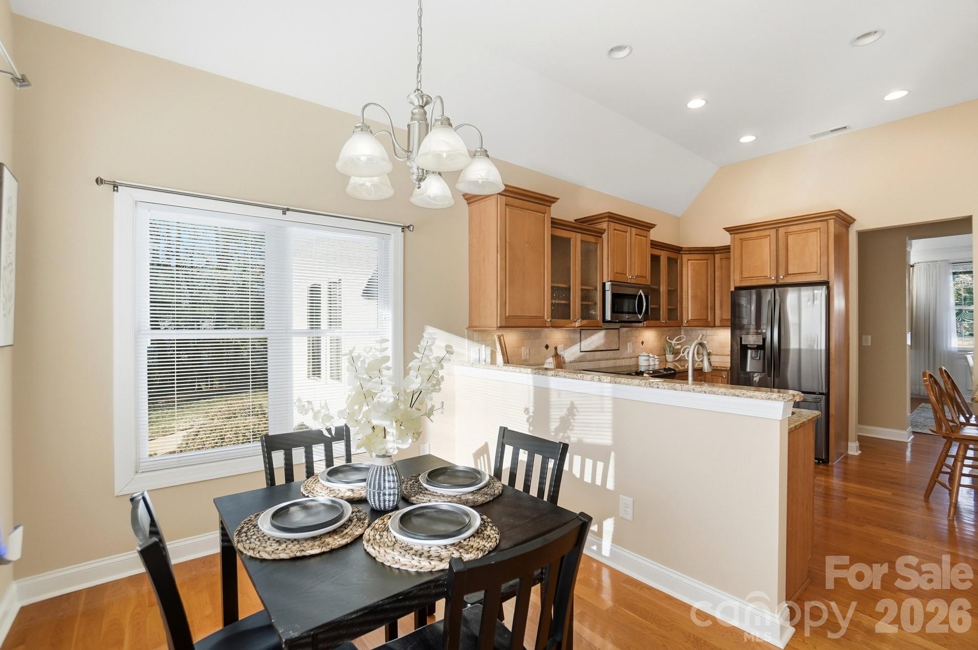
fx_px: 407
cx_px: 489
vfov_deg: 77.2
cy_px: 325
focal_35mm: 15
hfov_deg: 100.4
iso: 100
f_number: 4
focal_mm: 10
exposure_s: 1/1600
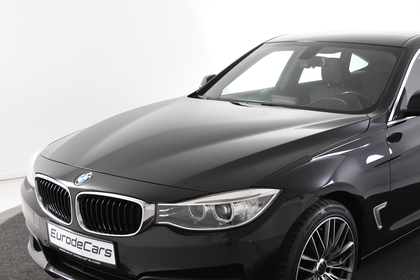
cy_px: 166
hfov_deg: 36.5
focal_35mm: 54
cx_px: 278
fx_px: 630
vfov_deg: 25.0
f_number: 4.5
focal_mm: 26
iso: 1600
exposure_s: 1/80
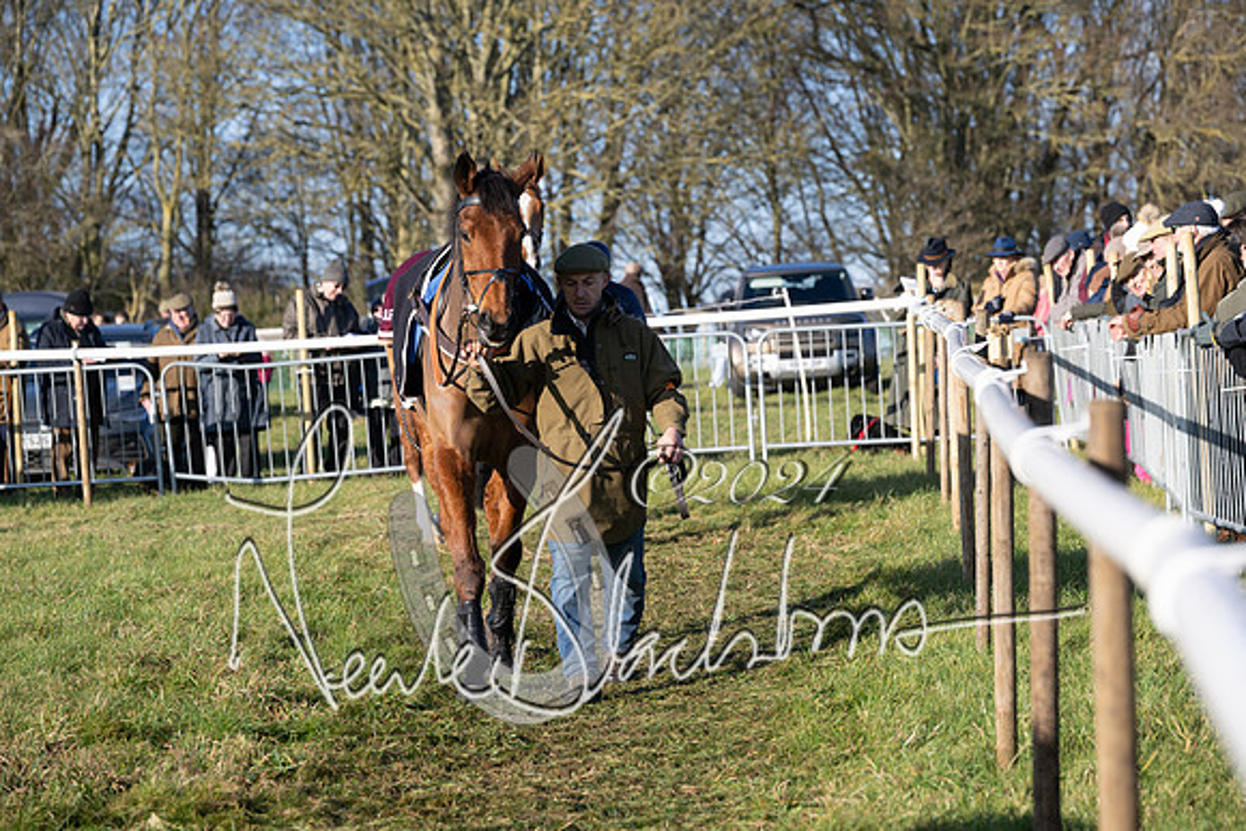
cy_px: 416
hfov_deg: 17.6
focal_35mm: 116
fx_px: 4016
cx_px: 623
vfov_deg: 11.8
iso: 400
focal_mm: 116
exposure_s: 1/1250
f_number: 5
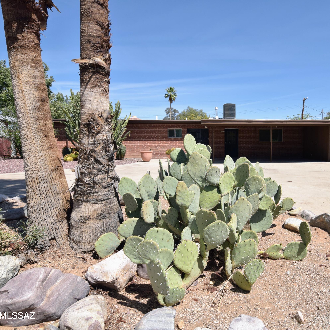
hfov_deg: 65.7
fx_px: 248
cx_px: 217
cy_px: 165
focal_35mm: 23
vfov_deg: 67.3
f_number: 9
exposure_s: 1/800
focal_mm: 12
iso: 400
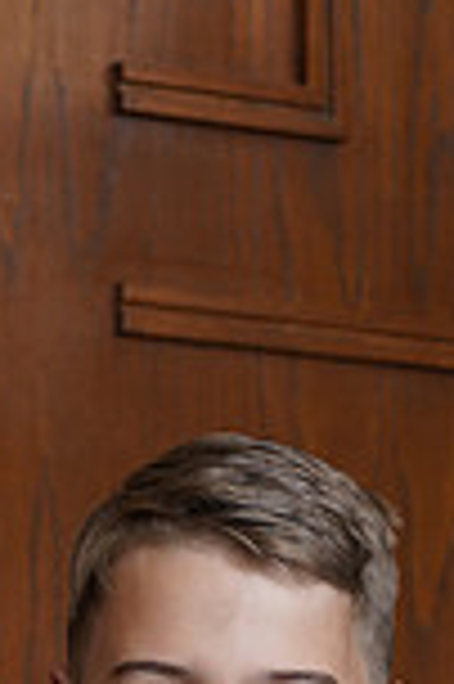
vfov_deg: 6.3
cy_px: 1174
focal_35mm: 324
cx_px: 198
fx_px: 6143
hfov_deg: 4.2
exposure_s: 1/250
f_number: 5.6
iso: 200
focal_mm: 85
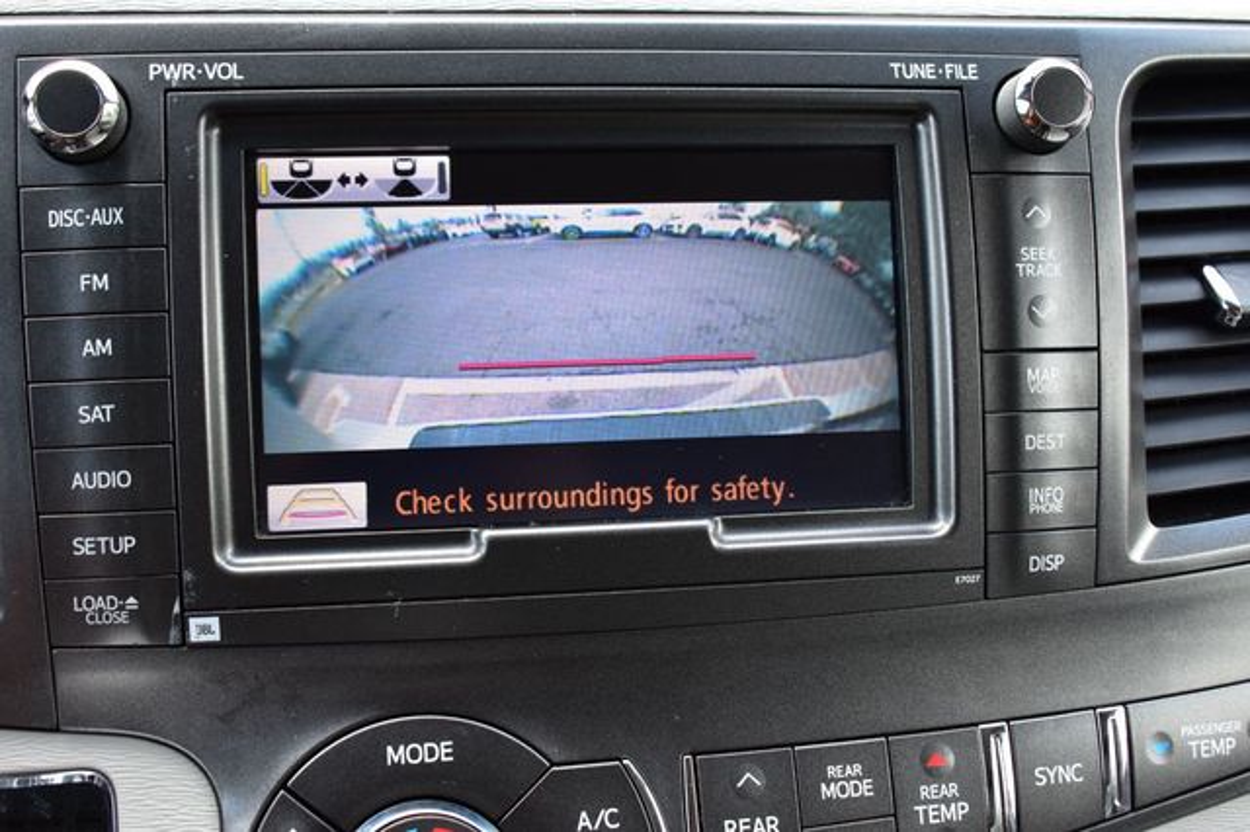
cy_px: 416
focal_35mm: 42
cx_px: 625
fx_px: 1458
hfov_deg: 46.4
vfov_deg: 31.9
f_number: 7.1
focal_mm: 28
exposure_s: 1/30
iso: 400
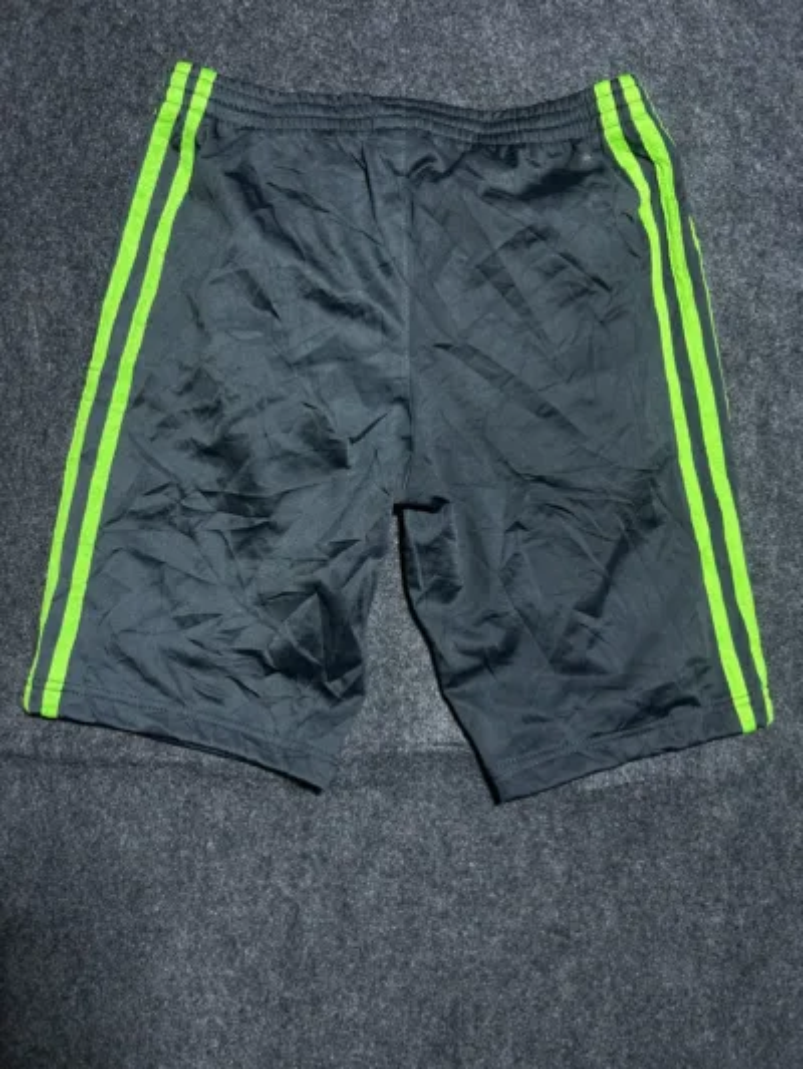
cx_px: 402
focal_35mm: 26
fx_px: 804
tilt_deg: -60.8
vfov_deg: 67.3
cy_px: 534
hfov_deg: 53.1
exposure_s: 1/50
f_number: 1.5
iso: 80
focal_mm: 5.7
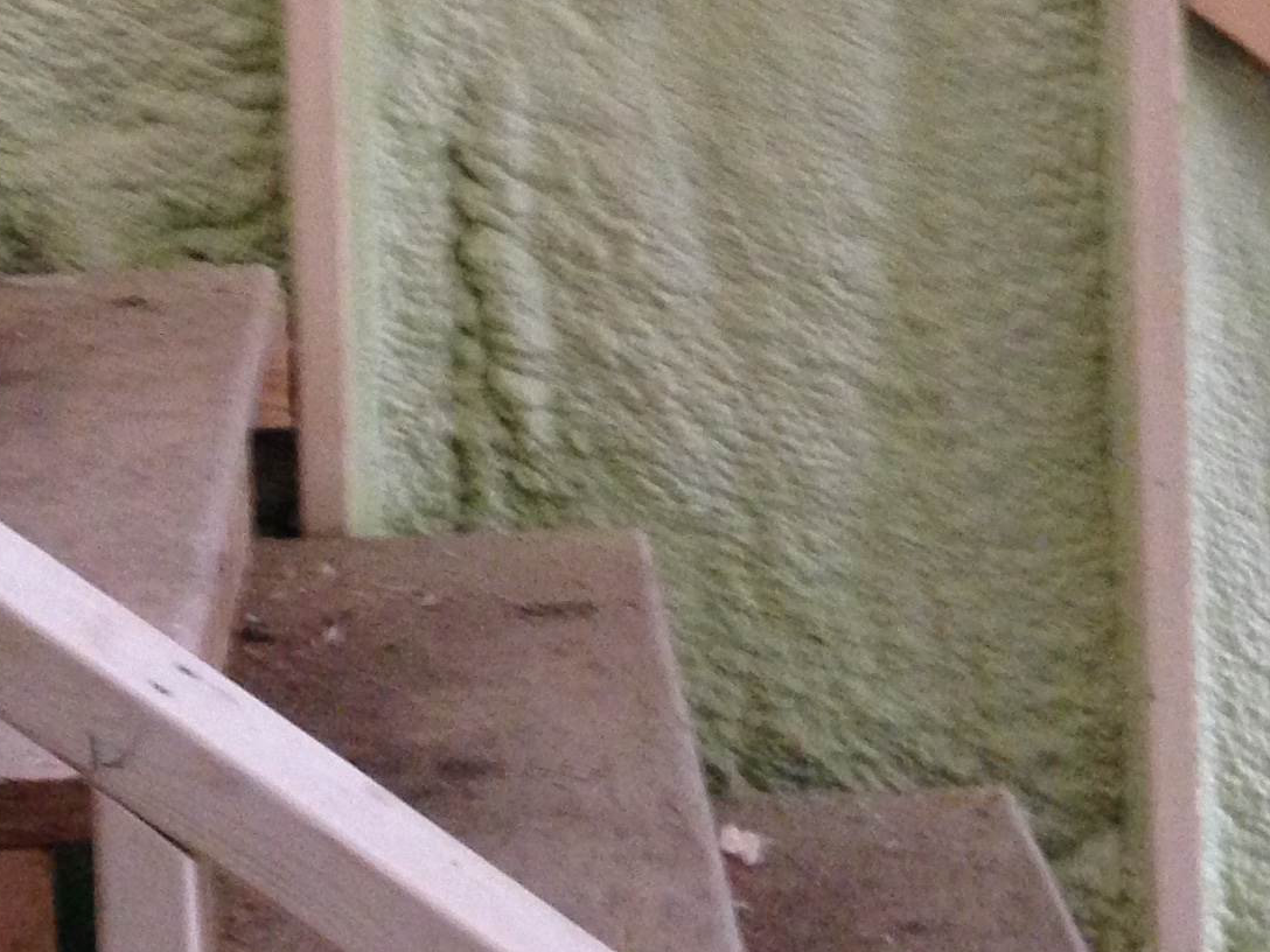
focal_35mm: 99
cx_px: 580
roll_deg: +1.3
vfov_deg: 14.3
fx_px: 3632
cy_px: -298
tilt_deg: -3.6
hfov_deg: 19.8
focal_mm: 4.12
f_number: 2.4
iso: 320
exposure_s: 1/20
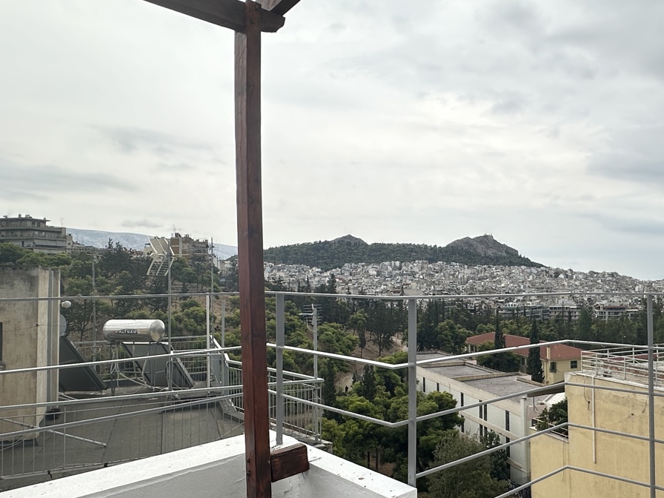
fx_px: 575
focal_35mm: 30
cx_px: 443
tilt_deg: +2.1
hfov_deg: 58.6
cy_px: 257
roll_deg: +1.7
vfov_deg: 46.8
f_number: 2.2
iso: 40
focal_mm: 2.22
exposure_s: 1/666
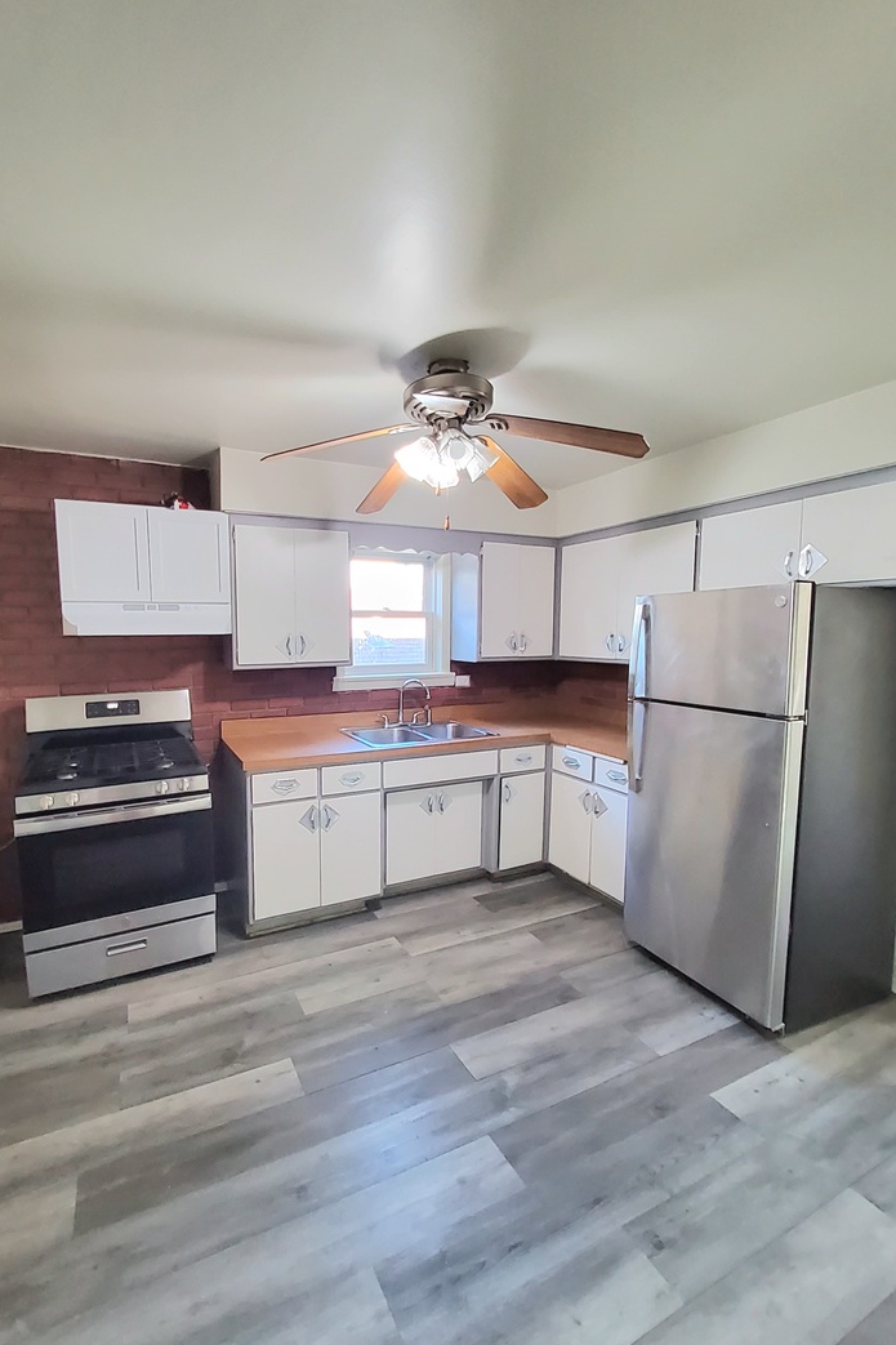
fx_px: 523
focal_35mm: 14
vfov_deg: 104.2
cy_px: 658
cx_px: 384
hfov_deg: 80.7
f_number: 2.2
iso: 250
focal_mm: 1.13
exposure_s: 1/30
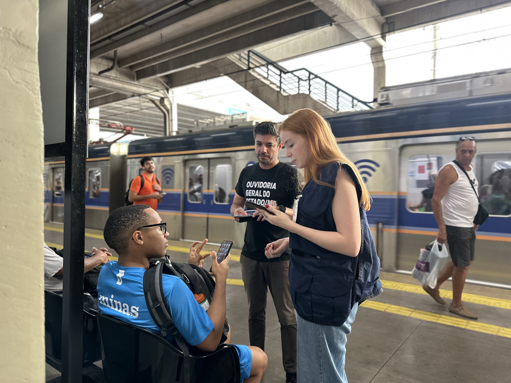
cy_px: 192
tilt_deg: -1.1
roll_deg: -0.8
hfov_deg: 71.6
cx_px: 256
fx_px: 354
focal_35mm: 24
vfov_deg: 56.8
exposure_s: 1/60
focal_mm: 6.86
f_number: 1.78
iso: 250
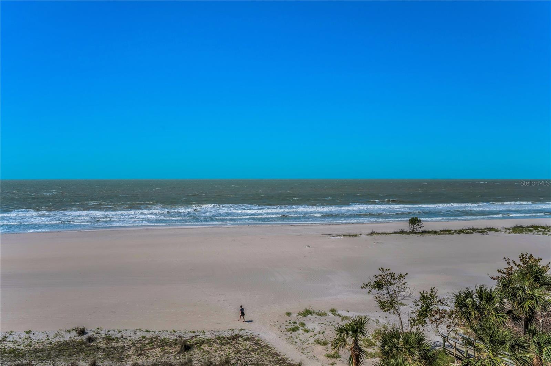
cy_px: 183
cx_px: 276
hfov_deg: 62.0
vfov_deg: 43.5
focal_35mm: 30
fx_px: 459
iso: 400
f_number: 10
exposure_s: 1/2500
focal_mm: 30
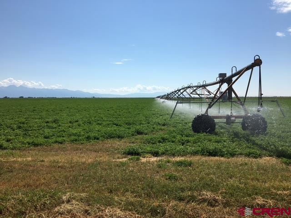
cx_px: 146
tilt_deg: -3.2
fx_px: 244
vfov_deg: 48.2
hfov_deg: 61.7
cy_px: 109
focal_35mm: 29
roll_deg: -0.2
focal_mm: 4.15
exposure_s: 1/3077
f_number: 2.2
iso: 25
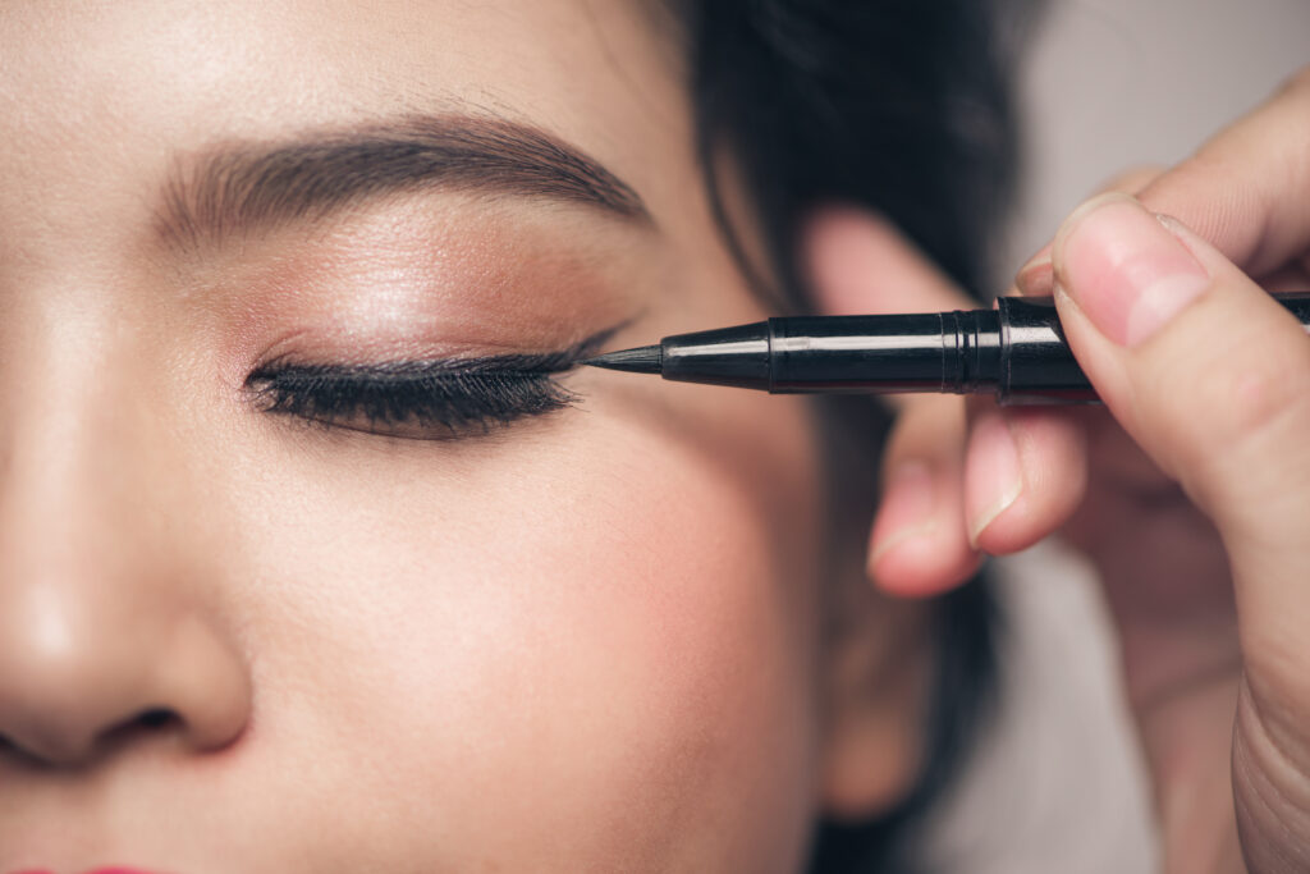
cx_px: 655
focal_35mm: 105
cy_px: 437
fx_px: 3821
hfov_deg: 19.5
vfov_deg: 13.0
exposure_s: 1/160
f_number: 3.5
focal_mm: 105
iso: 200
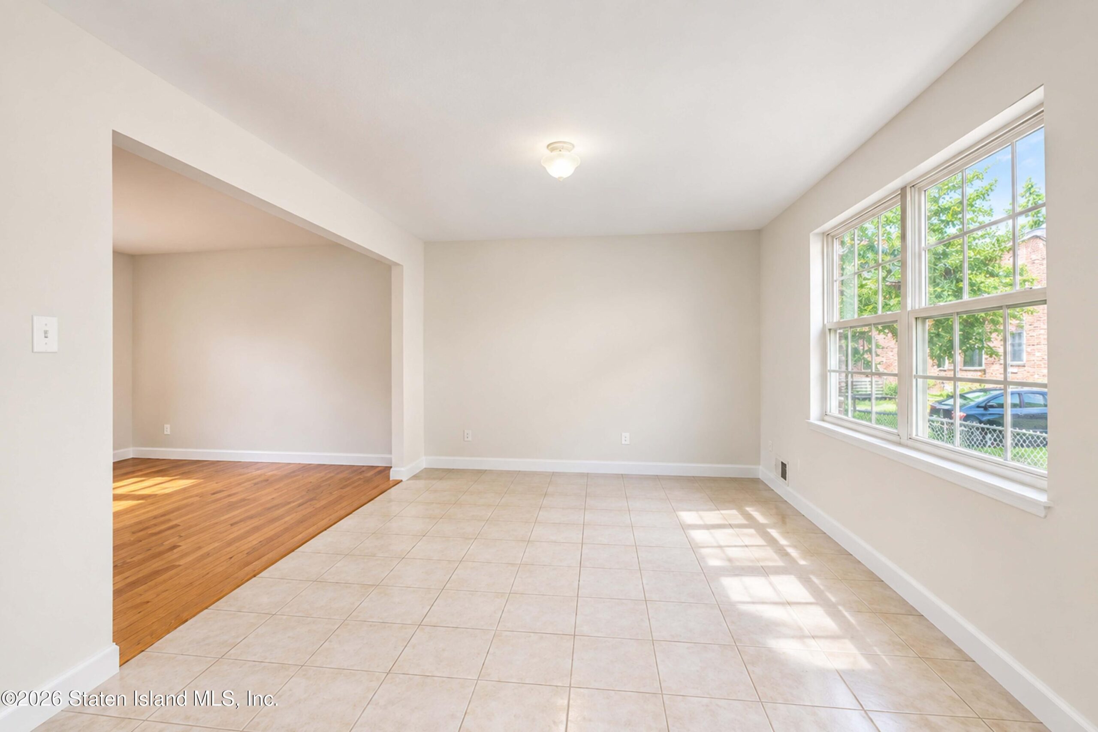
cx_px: 549
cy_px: 366
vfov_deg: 77.3
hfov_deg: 100.4
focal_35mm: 15
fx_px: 457
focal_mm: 10
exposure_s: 1/100
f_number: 11
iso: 1250
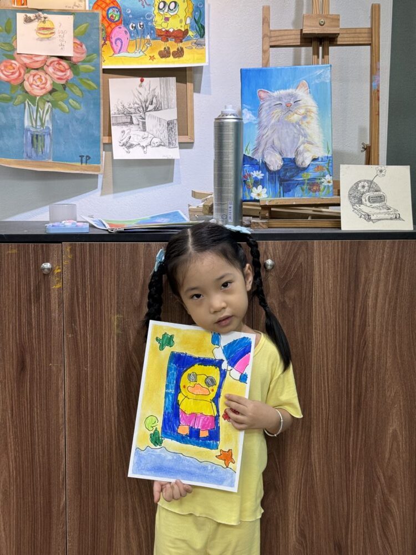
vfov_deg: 39.7
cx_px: 208
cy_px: 278
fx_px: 769
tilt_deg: -6.5
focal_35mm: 48
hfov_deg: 30.3
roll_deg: -1.0
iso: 80
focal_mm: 6.76
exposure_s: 1/100
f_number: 1.78
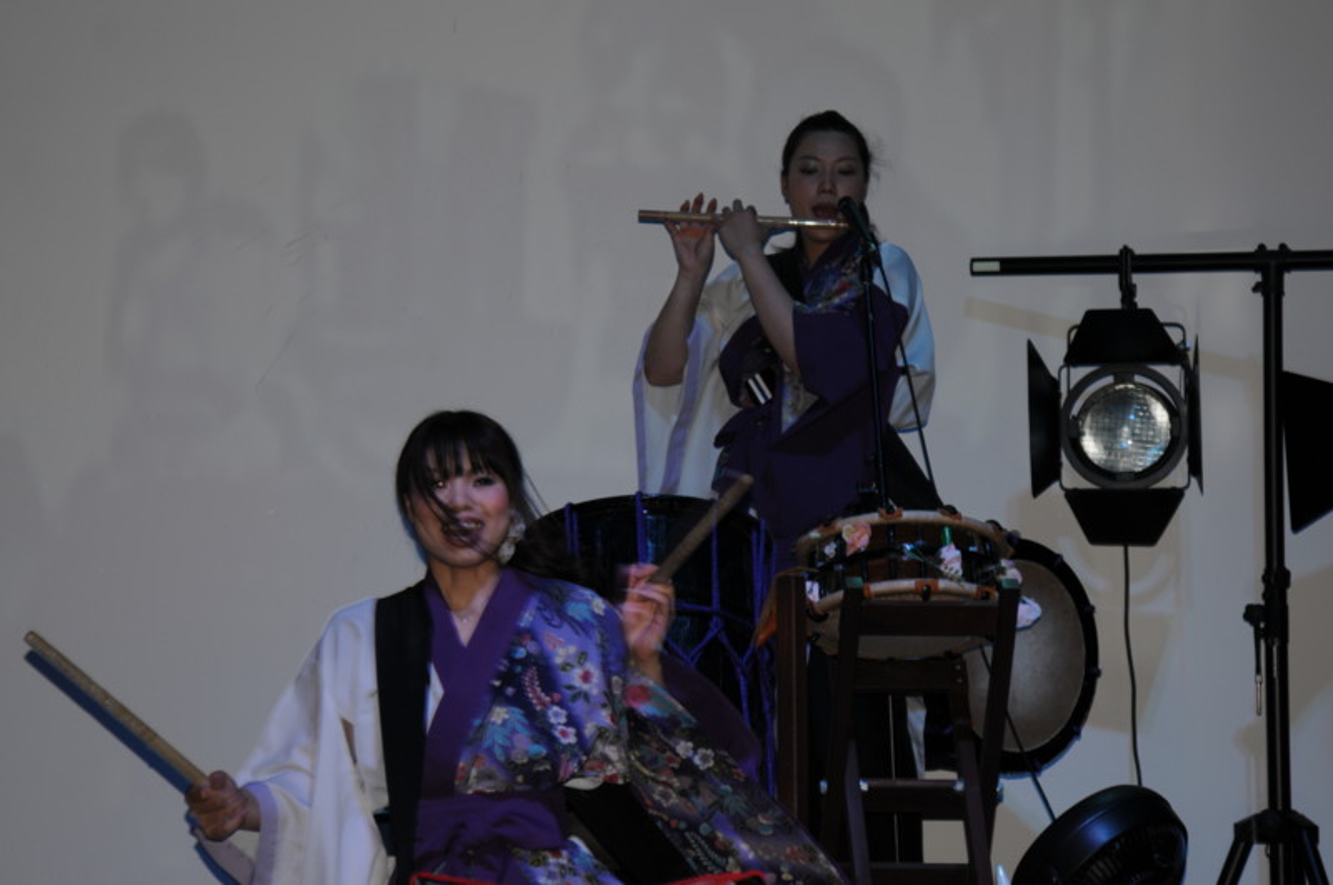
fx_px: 4714
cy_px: 442
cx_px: 666
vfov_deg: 10.7
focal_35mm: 128
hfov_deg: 16.1
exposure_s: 1/60
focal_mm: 85
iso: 200
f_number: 4.5
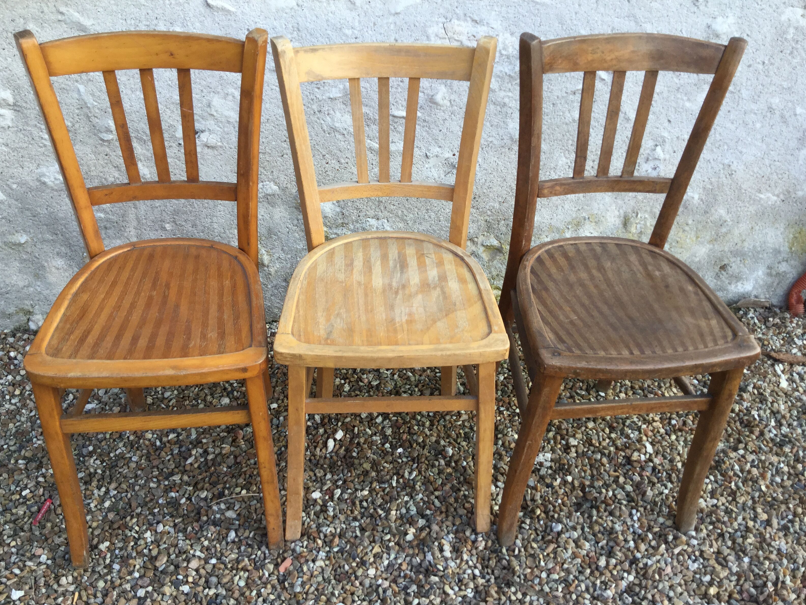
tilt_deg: -36.8
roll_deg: -2.4
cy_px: 306
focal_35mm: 32
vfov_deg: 44.2
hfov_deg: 56.8
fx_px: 745
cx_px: 391
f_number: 2.4
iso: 40
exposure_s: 1/100
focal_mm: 3.3
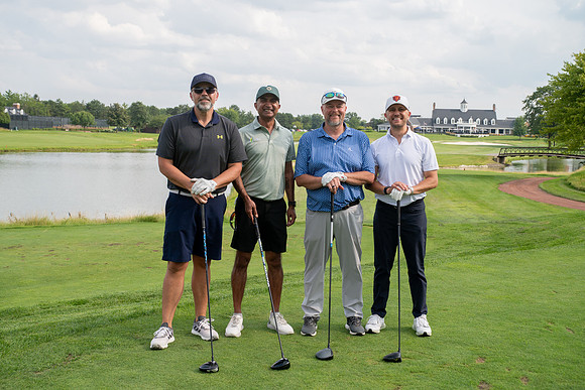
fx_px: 717
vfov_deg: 30.5
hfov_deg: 44.4
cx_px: 292
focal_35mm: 44
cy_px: 195
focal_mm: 44
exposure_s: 1/800
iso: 250
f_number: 6.3
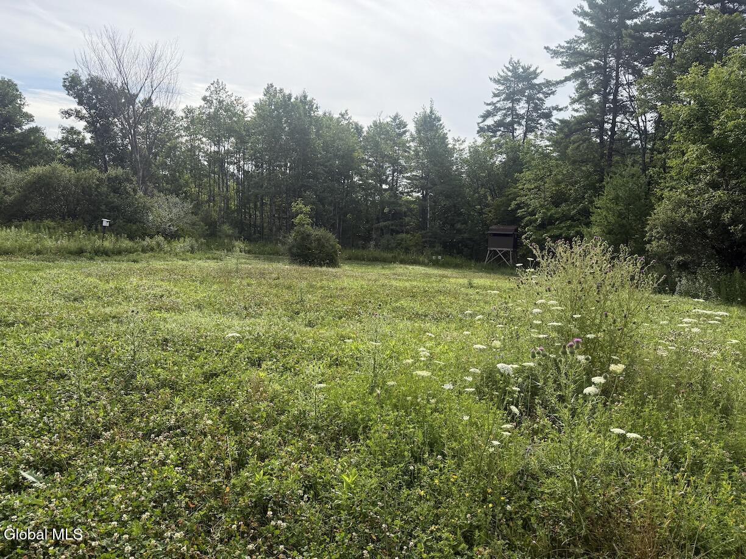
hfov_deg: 71.6
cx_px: 373
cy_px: 280
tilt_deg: -5.0
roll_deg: -1.7
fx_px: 517
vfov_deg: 56.8
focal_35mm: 24
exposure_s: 1/4405
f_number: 1.78
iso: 125
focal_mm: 6.76
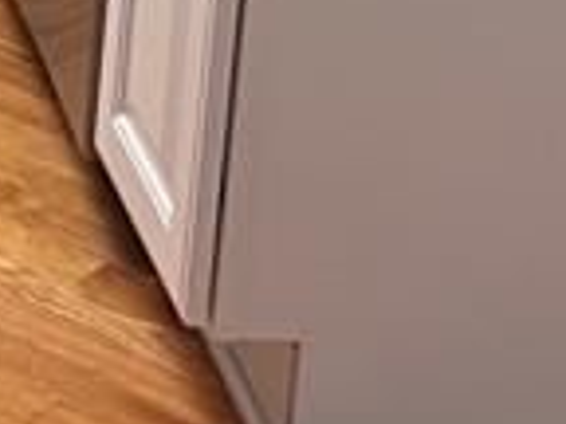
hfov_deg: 9.3
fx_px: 3025
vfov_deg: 7.3
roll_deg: -0.4
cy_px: -718
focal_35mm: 185
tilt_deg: -12.3
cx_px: -880
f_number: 1.5
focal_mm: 5.7
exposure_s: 1/60
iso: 125
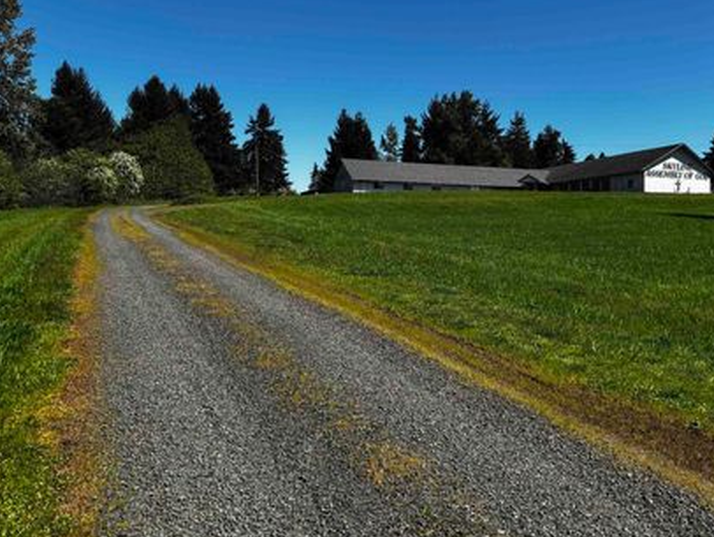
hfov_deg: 56.3
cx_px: 434
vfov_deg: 44.1
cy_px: 224
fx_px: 660
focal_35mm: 32
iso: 50
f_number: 1.6
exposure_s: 1/2571
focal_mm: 5.96
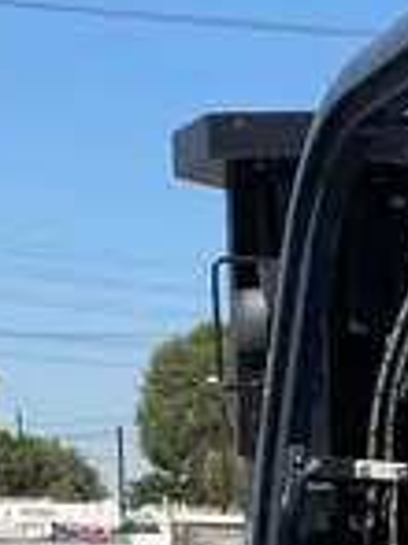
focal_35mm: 140
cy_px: 1014
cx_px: 857
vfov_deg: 12.7
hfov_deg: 9.7
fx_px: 2203
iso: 20
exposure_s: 1/1946
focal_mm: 3.99
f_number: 1.8
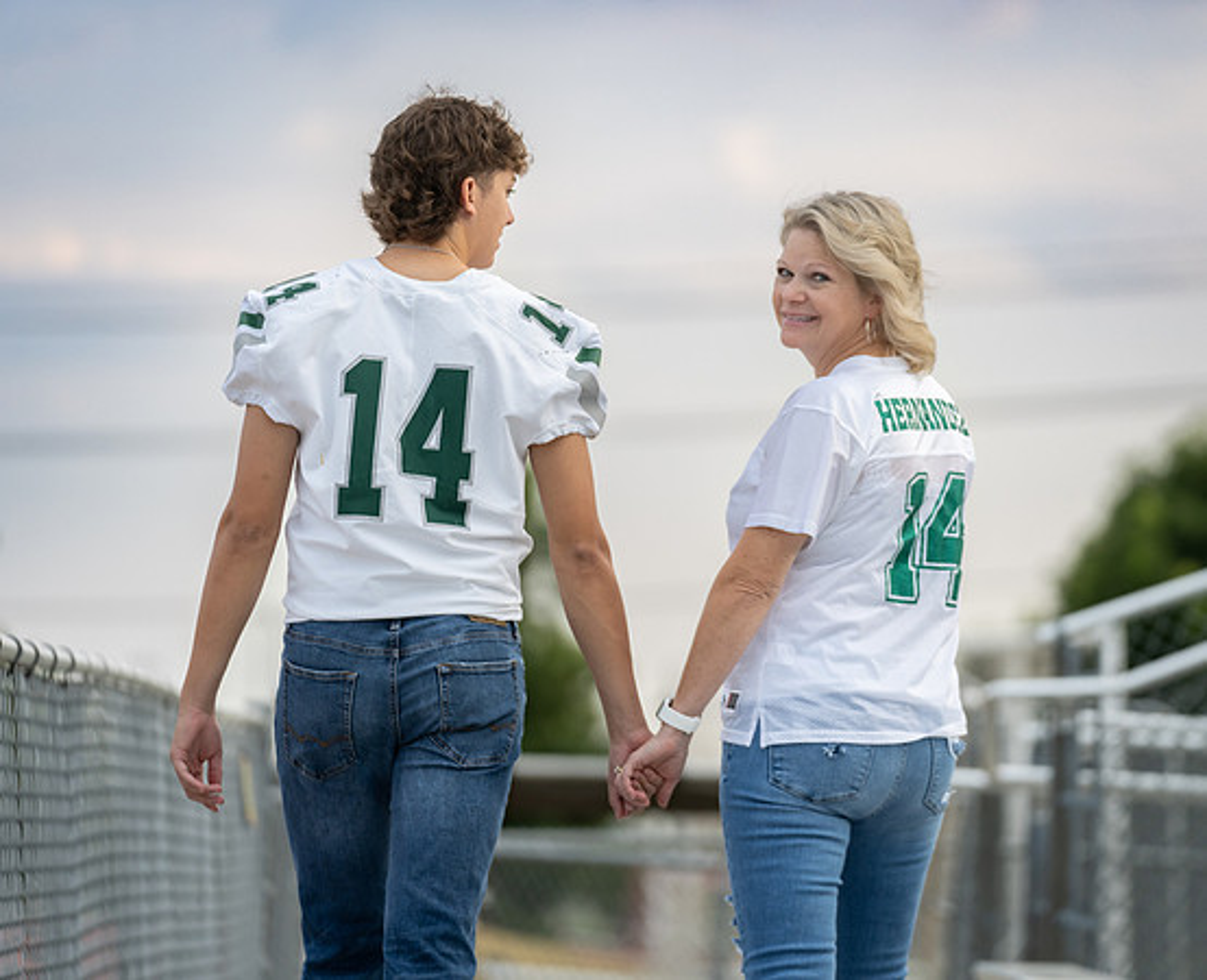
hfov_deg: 10.0
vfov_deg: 8.2
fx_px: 6866
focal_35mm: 191
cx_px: 736
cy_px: 490
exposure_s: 1/1250
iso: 320
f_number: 2.8
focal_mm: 168
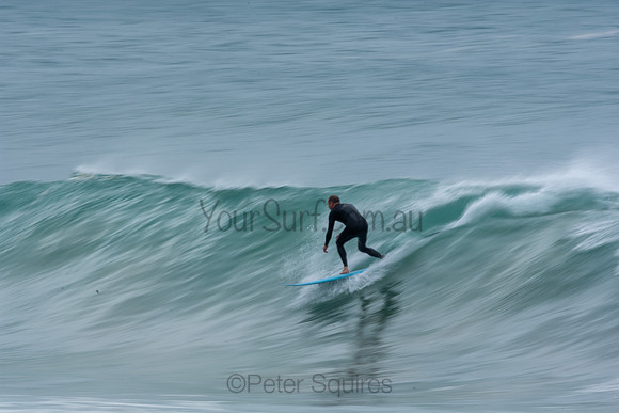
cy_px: 206
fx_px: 12898
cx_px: 310
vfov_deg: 1.8
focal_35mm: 750
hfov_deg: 2.7
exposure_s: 1/25
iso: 100
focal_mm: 500
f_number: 25
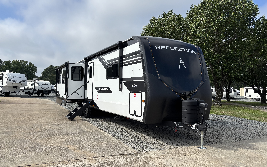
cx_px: 136
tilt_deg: +2.6
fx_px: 204
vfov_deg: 44.5
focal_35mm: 28
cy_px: 81
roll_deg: -1.9
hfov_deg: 66.5
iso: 50
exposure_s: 1/4854
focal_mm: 5.96
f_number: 1.6
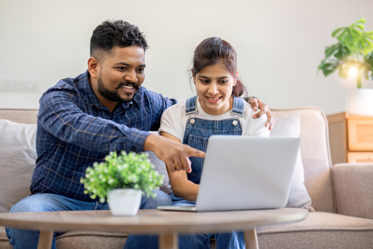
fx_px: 777
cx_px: 186
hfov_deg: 27.0
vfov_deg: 18.2
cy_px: 124
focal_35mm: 75
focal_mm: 50
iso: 200
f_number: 1.4
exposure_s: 1/100
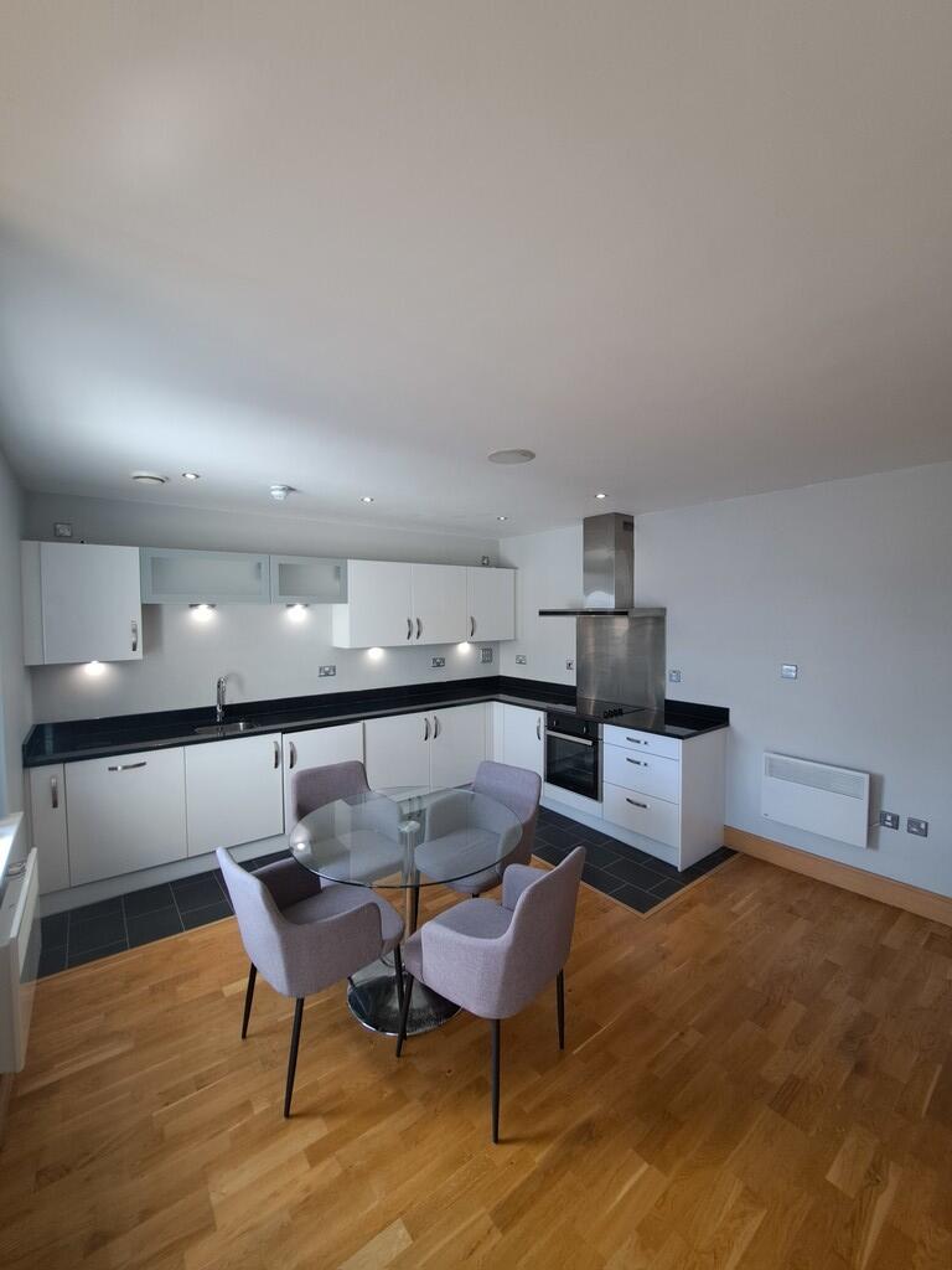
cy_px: 635
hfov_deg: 89.9
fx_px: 477
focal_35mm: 13
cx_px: 476
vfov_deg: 106.2
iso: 80
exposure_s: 1/50
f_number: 2.2
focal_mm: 1.74
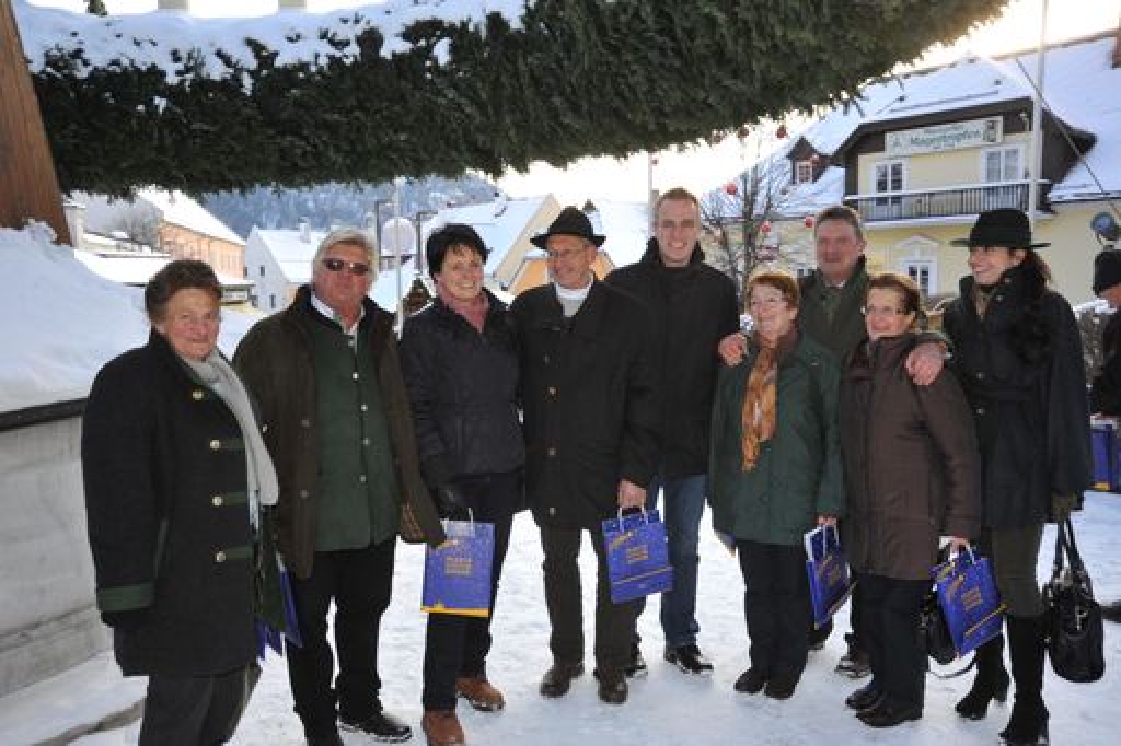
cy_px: 373
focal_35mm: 29
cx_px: 560
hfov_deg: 63.7
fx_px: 903
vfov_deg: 44.9
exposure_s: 1/60
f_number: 14
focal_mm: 29
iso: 640
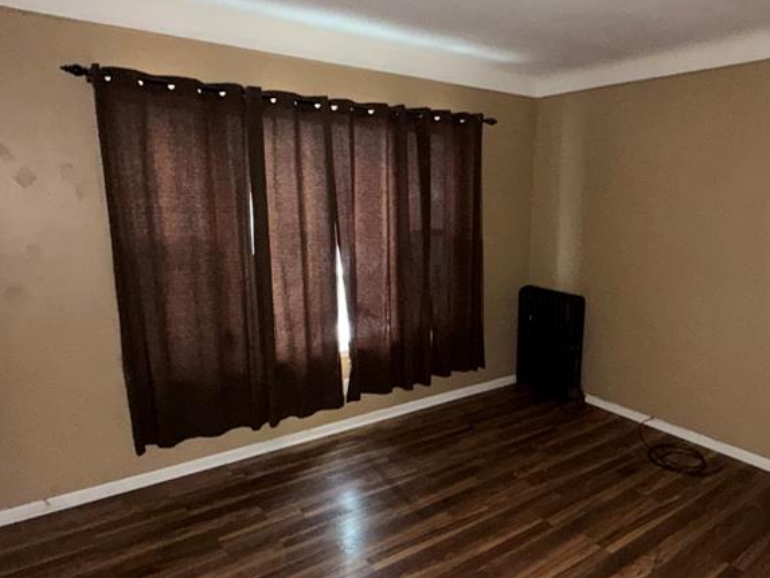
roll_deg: -1.0
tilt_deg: -12.7
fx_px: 556
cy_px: 317
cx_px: 476
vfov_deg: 54.8
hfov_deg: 68.4
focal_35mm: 25
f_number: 2.2
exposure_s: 1/16
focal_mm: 2.22
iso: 500
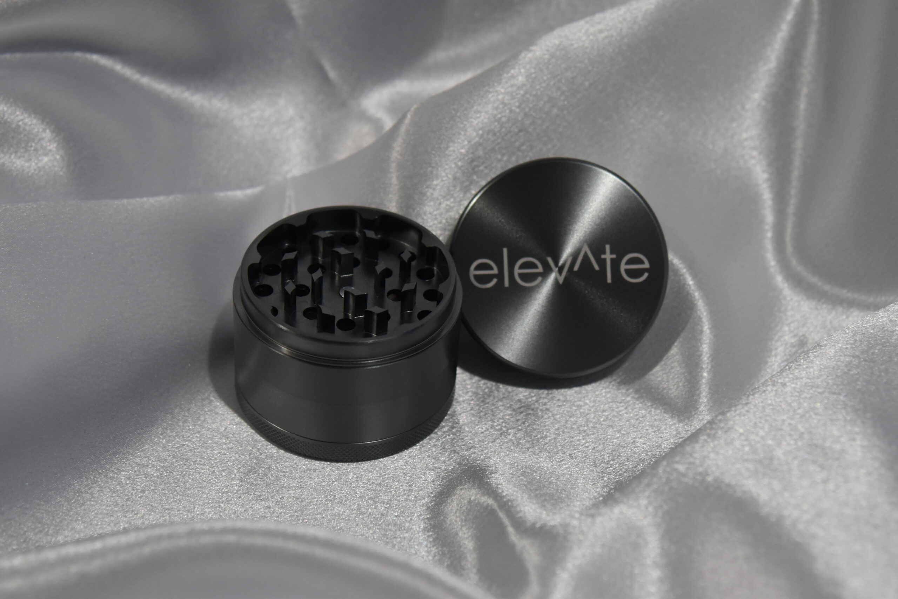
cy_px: 300
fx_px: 1796
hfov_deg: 28.1
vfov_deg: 18.9
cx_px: 449
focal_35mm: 72
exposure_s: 1/60
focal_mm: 48
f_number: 4
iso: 800
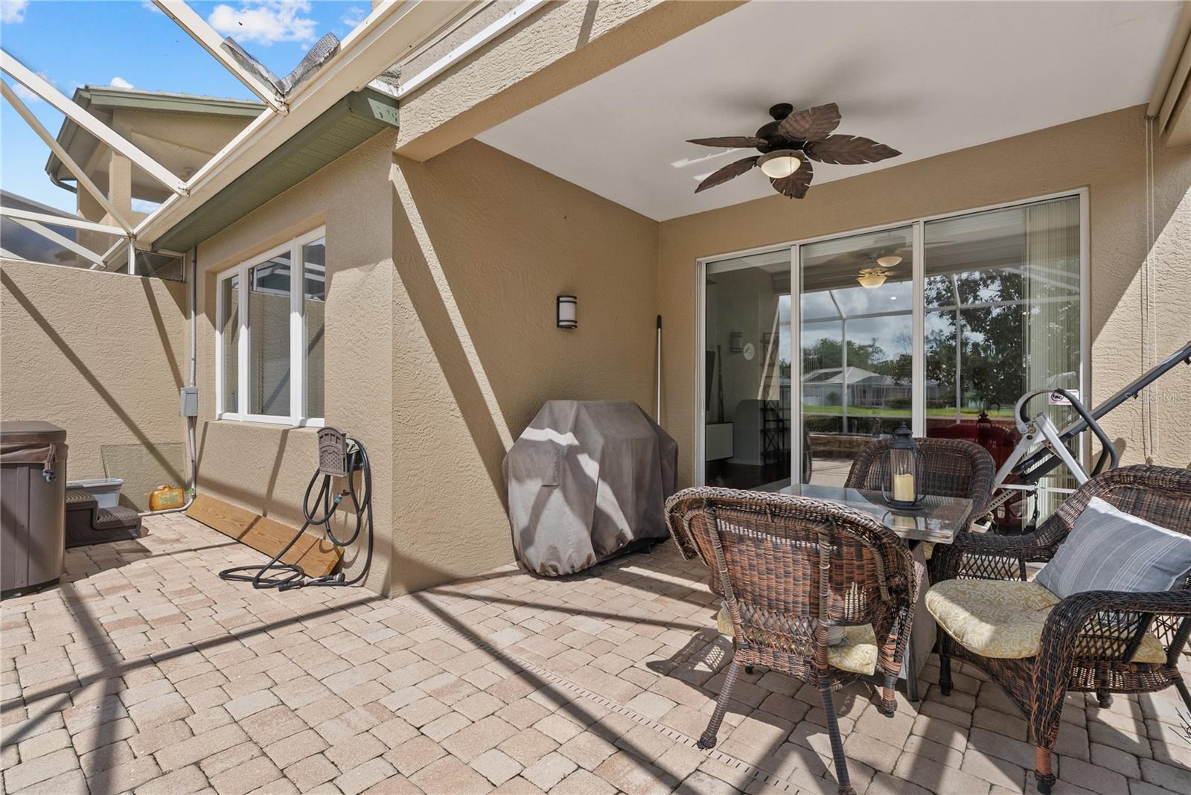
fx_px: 529
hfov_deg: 96.7
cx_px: 596
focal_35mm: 16
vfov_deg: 73.8
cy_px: 398
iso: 400
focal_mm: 16
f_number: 9
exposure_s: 1/100
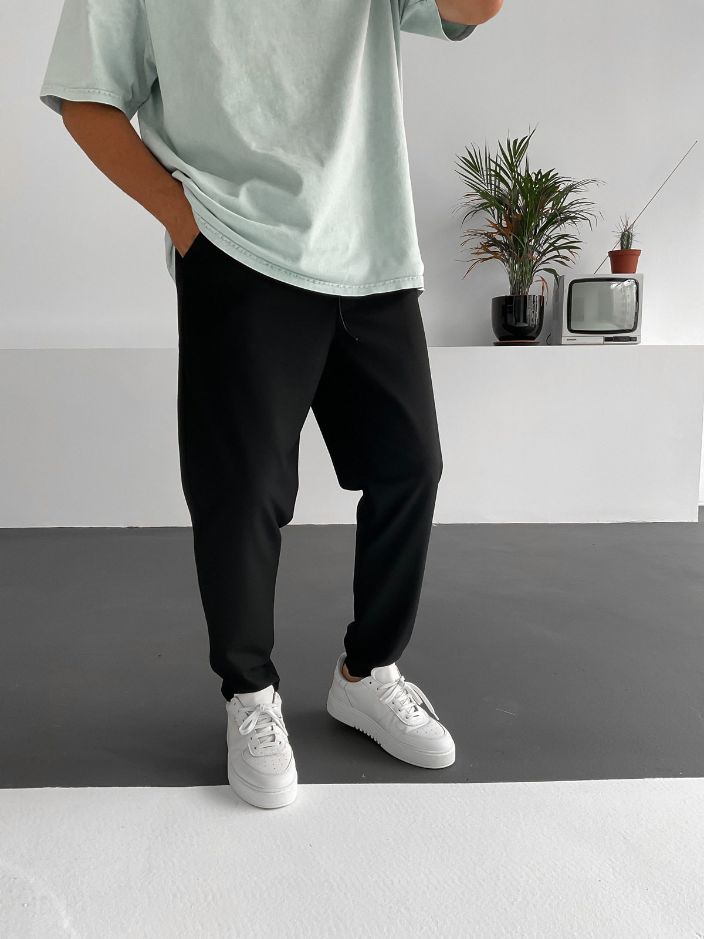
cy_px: 470
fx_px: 786
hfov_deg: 48.2
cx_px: 352
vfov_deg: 61.7
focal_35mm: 29
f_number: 1.8
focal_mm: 3
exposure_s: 1/120
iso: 50
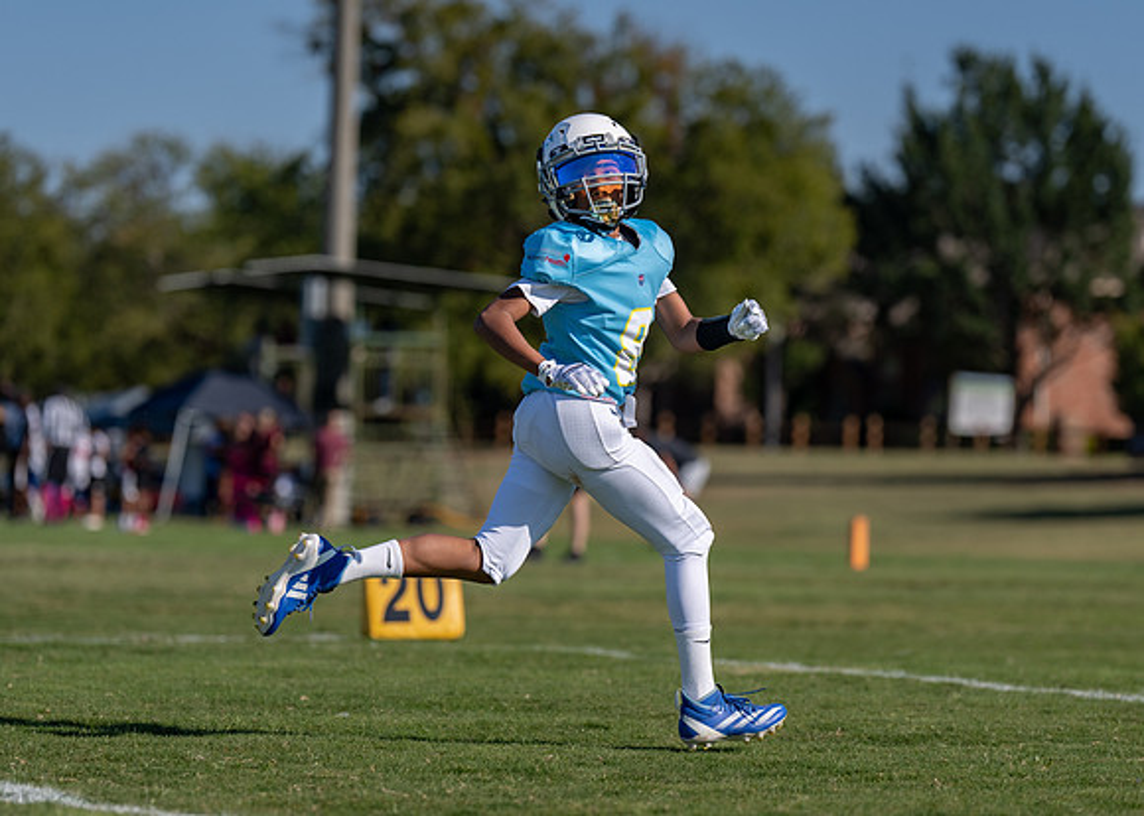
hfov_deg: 10.6
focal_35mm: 190
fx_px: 6186
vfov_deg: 7.6
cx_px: 593
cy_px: 418
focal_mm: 136
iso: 100
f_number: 2.8
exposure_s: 1/4000
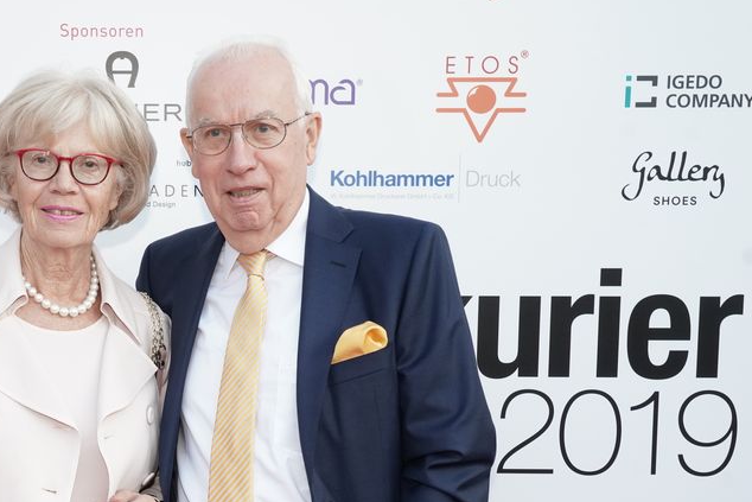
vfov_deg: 19.3
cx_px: 164
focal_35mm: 70
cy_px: 393
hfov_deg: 28.3
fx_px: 1462
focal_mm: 37
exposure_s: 1/200
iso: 1600
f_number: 8
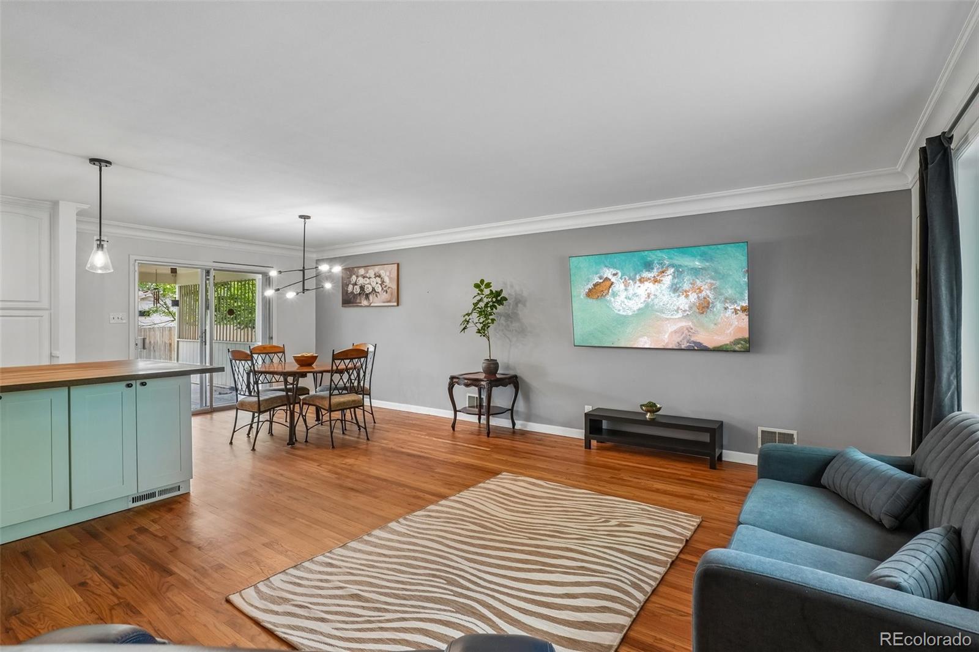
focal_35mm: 16
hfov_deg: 95.0
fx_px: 449
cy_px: 326
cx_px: 490
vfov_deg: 72.0
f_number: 8
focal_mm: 11
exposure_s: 1/20
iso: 500
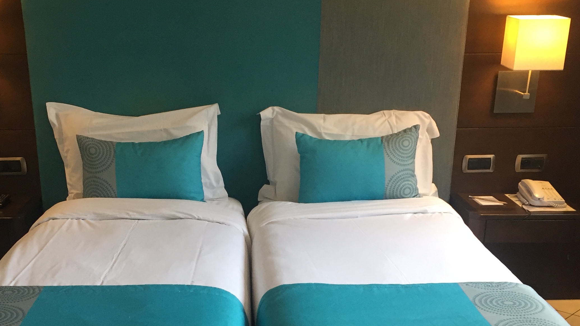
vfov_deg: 23.3
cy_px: 293
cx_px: 247
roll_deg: +0.5
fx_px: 769
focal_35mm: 50
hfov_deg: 41.2
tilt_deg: -19.9
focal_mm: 4.15
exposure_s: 1/33
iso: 64
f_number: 2.2
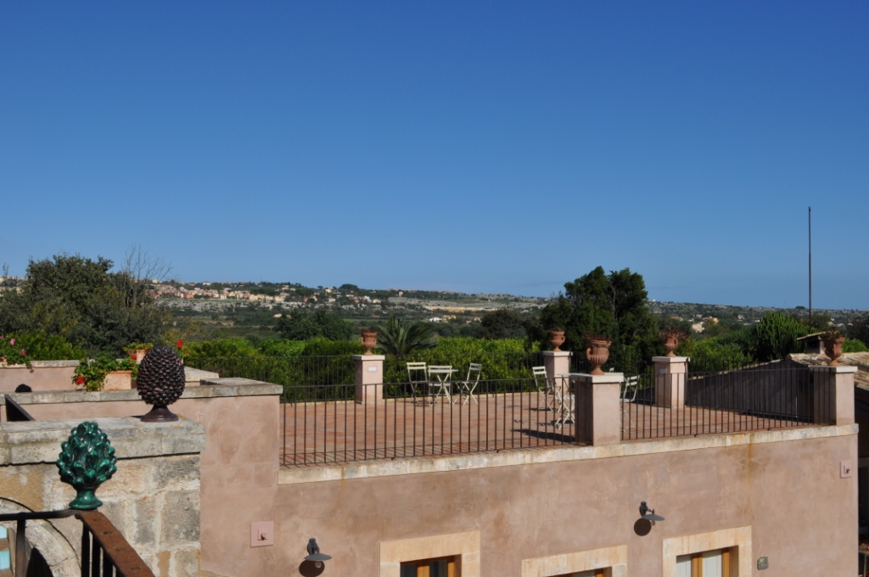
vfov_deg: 36.8
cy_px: 288
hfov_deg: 53.2
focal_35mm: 36
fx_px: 868
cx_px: 434
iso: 200
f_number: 16
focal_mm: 24
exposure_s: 1/250
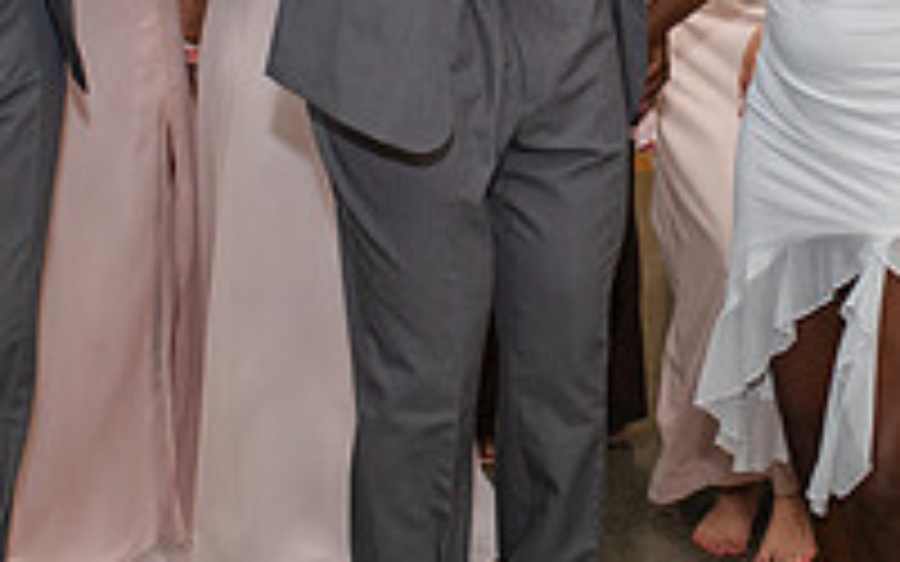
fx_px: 2674
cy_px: -76
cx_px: 639
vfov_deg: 11.8
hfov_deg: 19.0
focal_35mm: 109
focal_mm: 35
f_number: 3.2
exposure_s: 1/200
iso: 800
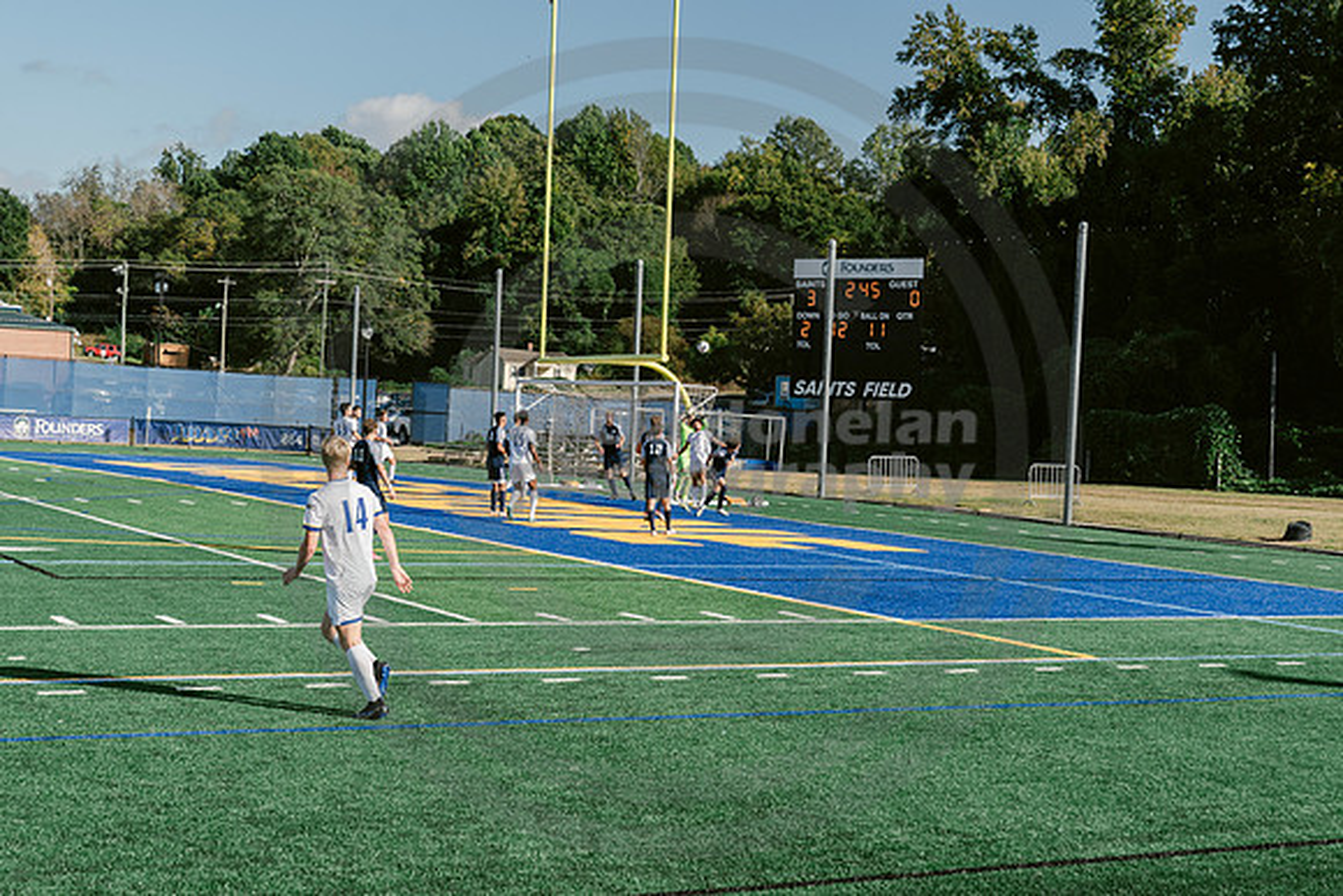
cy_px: 448
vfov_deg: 24.2
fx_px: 2090
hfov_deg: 35.6
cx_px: 672
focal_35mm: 56
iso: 640
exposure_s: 1/2500
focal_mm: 56
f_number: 5.6
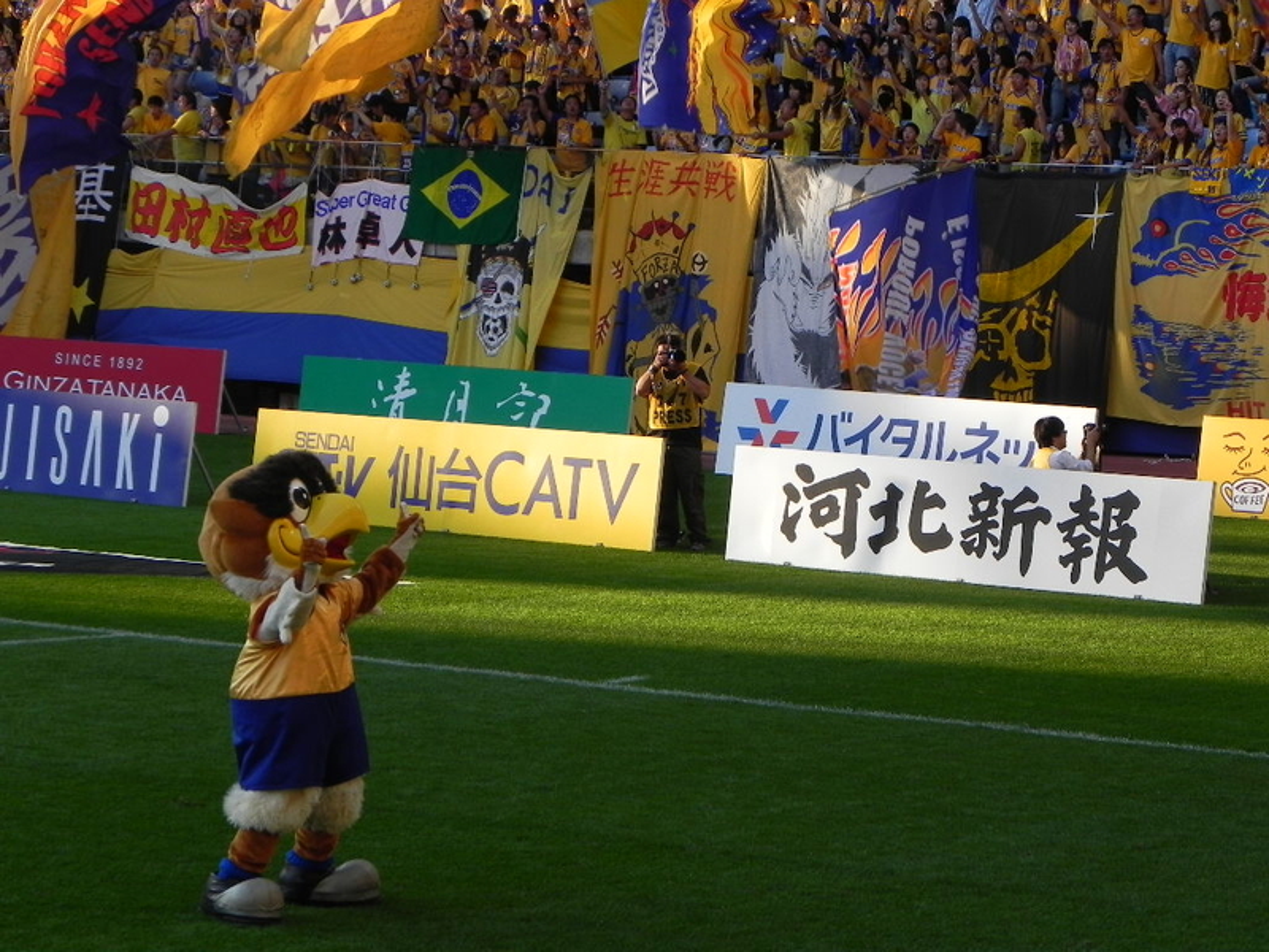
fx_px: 5279
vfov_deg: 10.3
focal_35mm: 144
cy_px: 476
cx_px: 634
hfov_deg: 13.7
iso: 160
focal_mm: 25.7
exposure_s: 1/210
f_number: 5
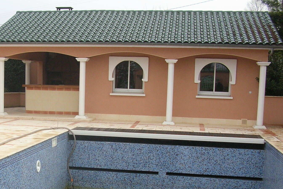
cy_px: 163
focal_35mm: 62
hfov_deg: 31.7
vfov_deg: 21.5
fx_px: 487
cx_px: 65
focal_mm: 5.8
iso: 71
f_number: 2.8
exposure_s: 1/356
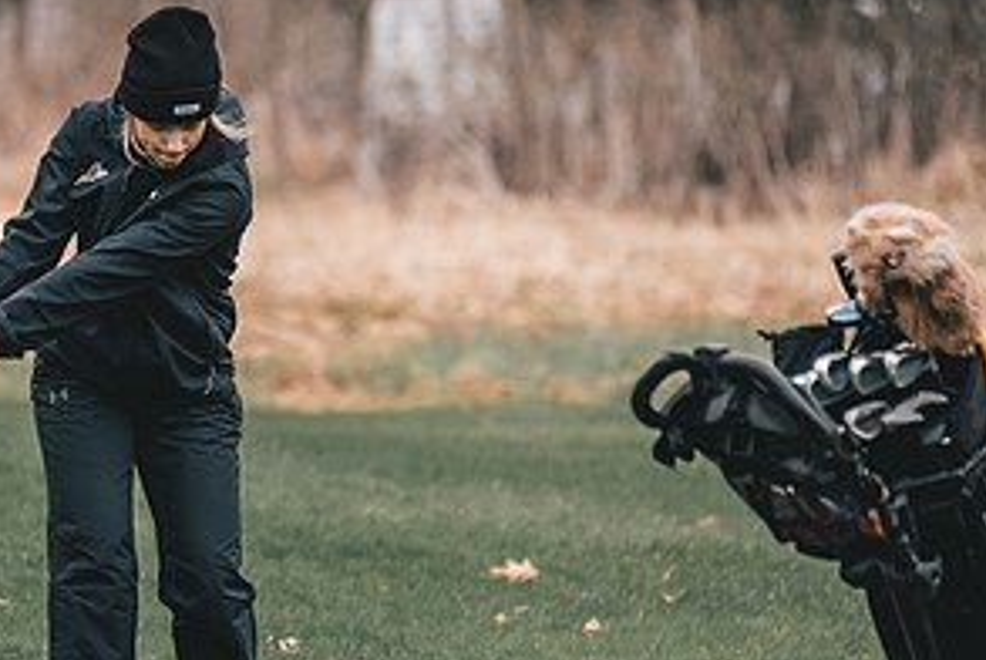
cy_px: 349
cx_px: 158
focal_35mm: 308
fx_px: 8444
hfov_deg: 6.7
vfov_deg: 4.5
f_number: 2.8
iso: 640
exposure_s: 1/4000
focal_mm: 150
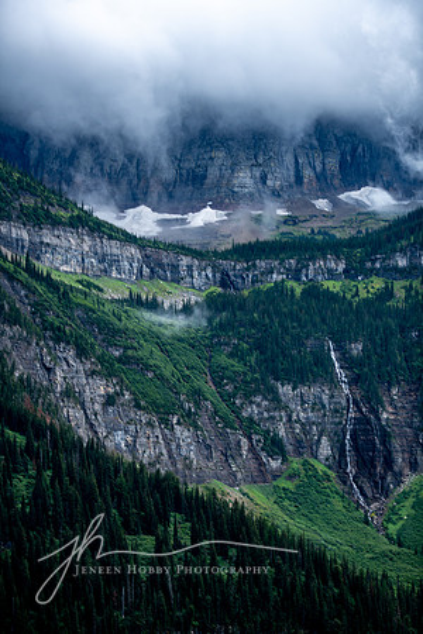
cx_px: 212
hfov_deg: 14.0
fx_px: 1727
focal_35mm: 98
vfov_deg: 20.8
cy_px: 317
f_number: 2.8
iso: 64
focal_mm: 98
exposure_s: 1/50
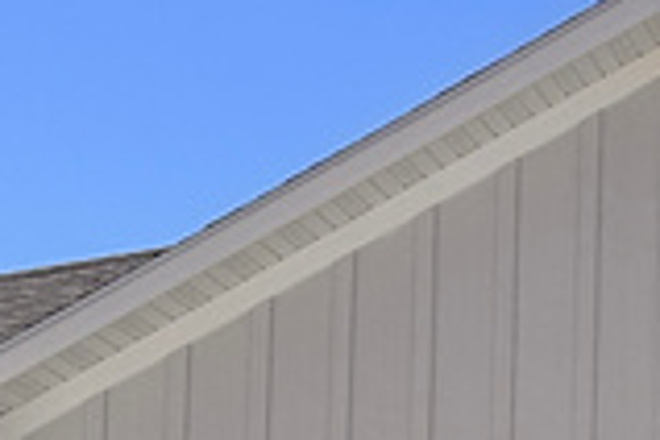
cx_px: 1017
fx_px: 2951
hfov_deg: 12.1
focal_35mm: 161
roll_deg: -2.2
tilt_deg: +4.7
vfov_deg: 8.1
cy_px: 922
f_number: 1.78
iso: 80
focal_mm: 6.86
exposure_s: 1/7042
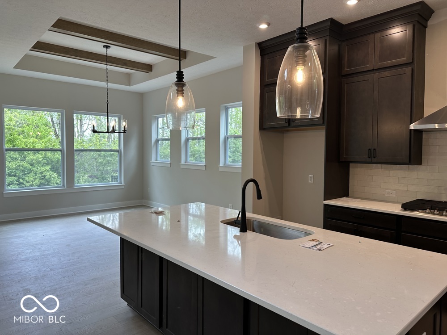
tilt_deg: -3.8
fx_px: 310
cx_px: 224
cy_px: 168
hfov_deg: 71.6
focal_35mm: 24
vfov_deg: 56.8
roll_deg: -1.0
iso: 64
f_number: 1.78
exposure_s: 1/120
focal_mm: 6.86
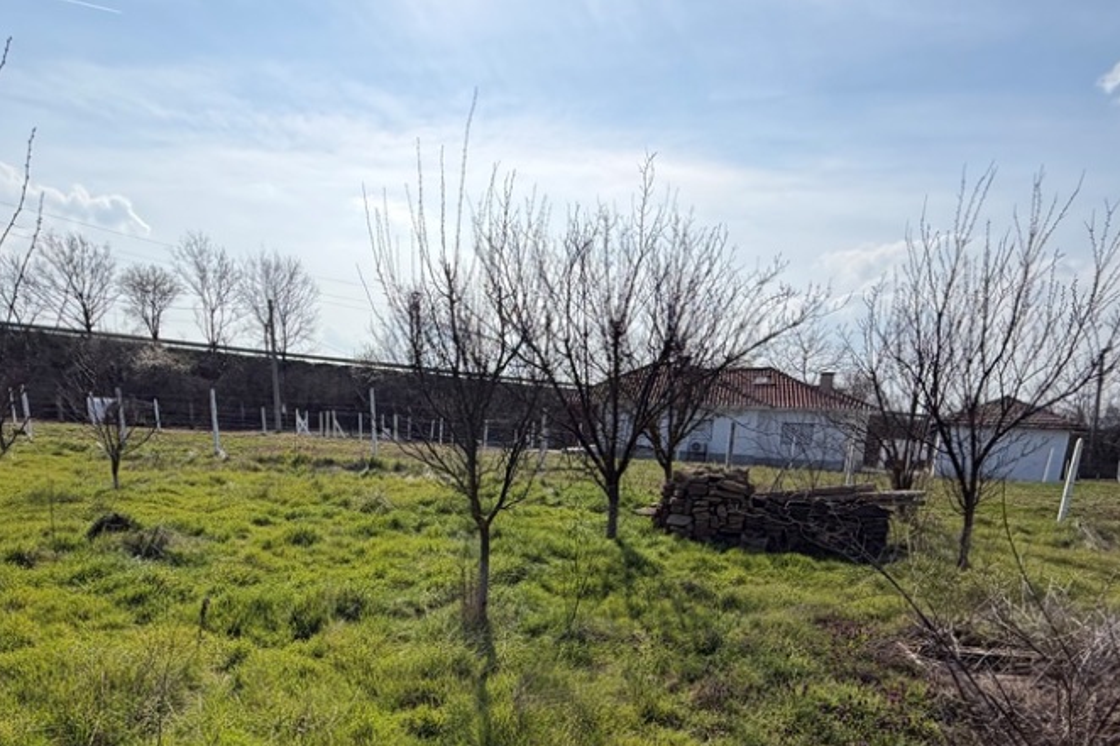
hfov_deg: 78.4
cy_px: 579
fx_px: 684
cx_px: 508
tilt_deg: -11.6
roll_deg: -5.5
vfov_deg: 54.0
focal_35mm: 22
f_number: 2.2
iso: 20
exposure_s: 1/1368
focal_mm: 2.22
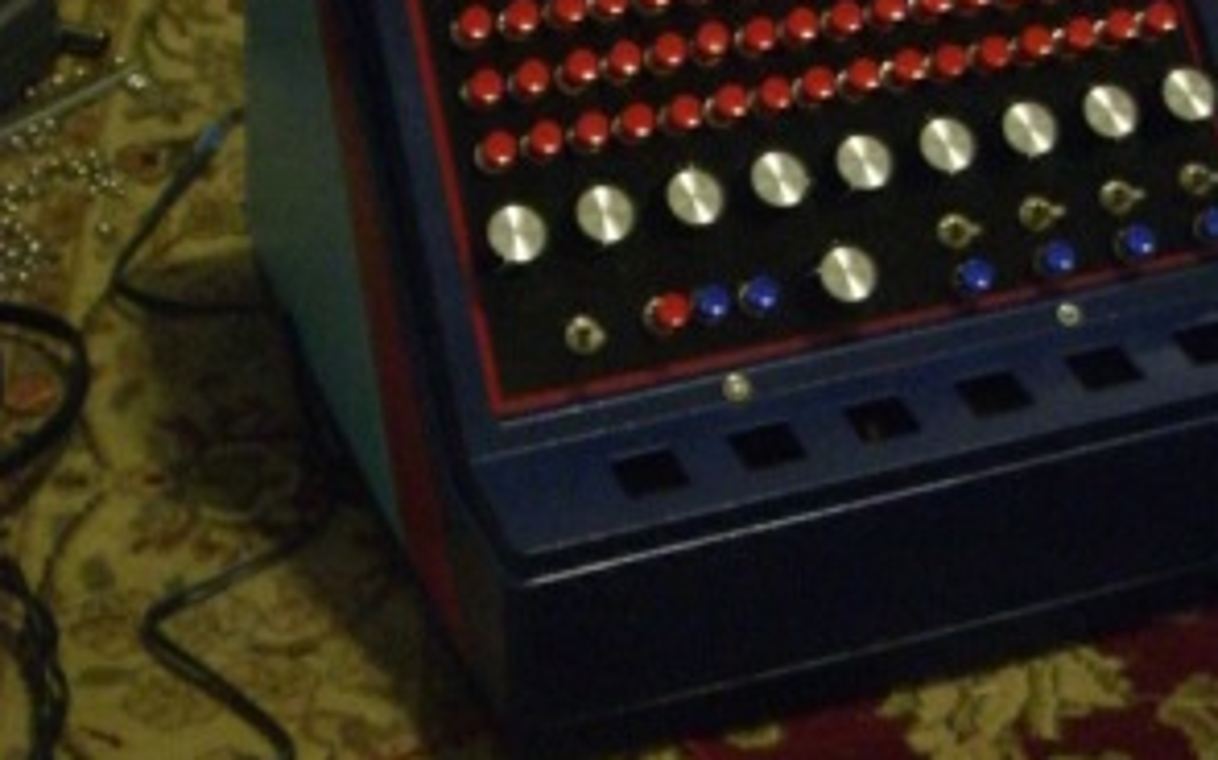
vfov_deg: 12.0
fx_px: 3616
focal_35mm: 109
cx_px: 789
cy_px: 235
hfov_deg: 19.1
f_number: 4.1
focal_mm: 12.8
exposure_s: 1/15
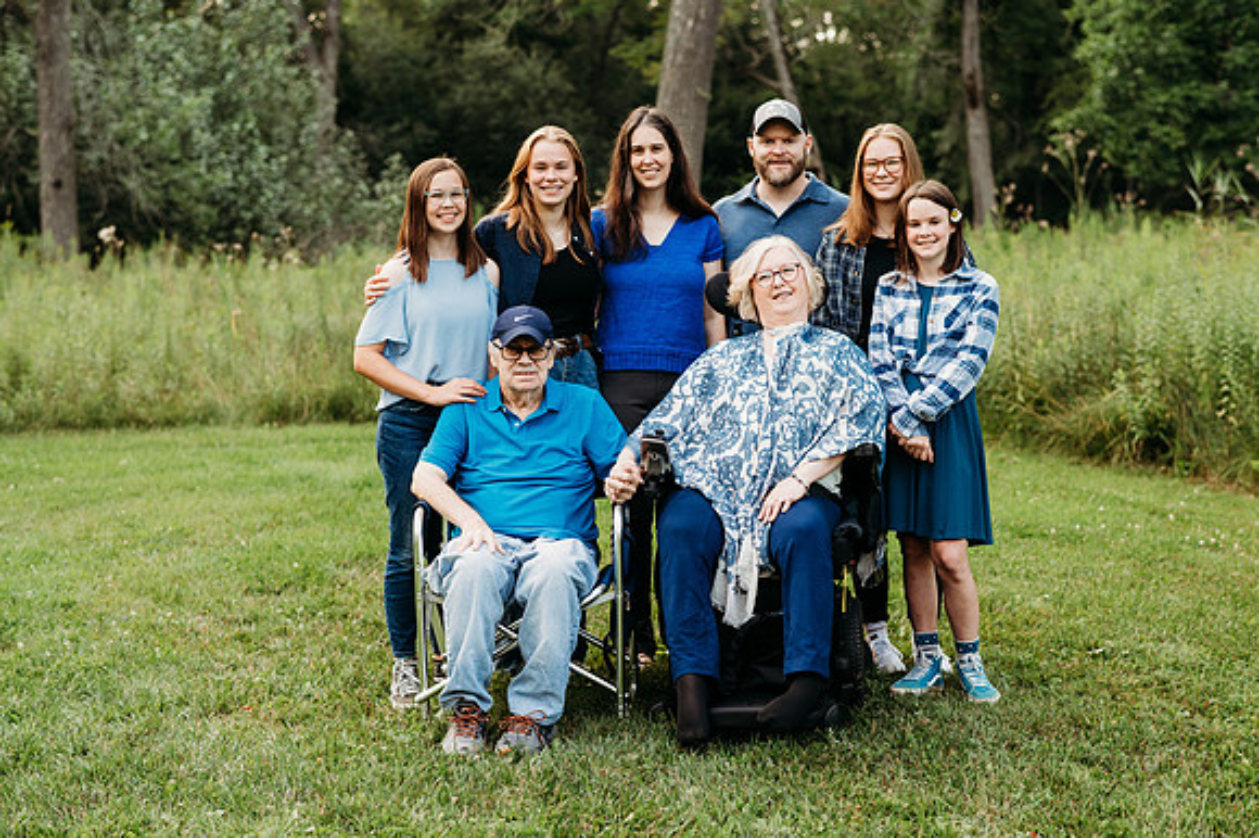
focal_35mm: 58
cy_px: 419
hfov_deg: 34.5
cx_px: 630
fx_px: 2027
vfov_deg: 23.4
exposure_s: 1/320
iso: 400
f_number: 2.8
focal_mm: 58
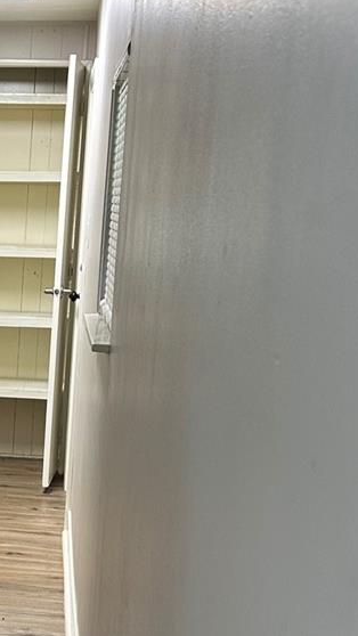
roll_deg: -0.9
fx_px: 1215
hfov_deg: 15.7
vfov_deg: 29.0
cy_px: 467
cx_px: -147
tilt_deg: -9.9
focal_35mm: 72
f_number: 1.78
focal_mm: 6.86
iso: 125
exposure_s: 1/60
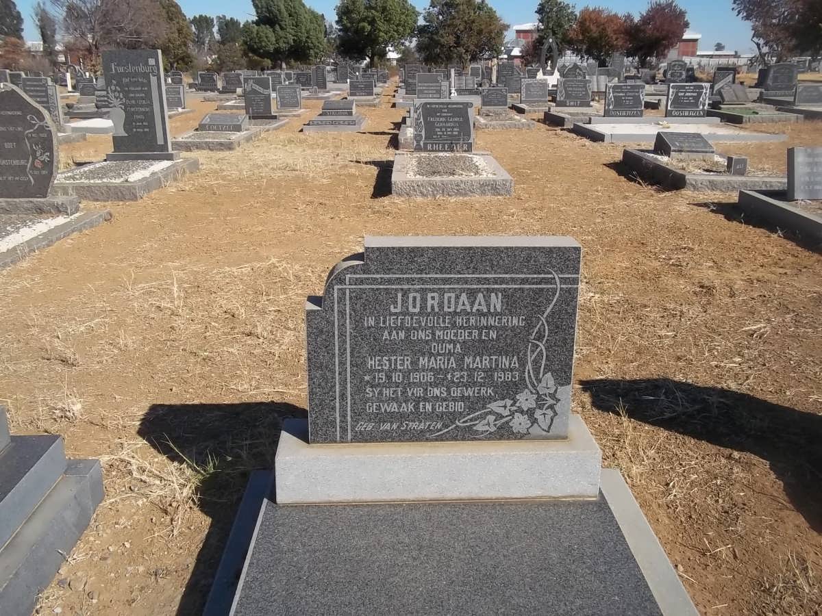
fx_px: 760
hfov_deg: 56.8
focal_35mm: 32
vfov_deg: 44.2
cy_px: 308
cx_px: 411
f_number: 5.5
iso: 80
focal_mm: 5.7
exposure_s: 1/500
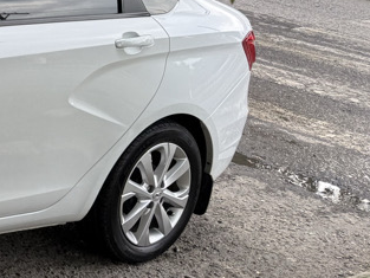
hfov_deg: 17.4
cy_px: -51
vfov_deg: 15.5
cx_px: -294
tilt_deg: -9.9
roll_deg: -5.6
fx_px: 984
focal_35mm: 92
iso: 80
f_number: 1.78
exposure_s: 1/467
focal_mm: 6.76
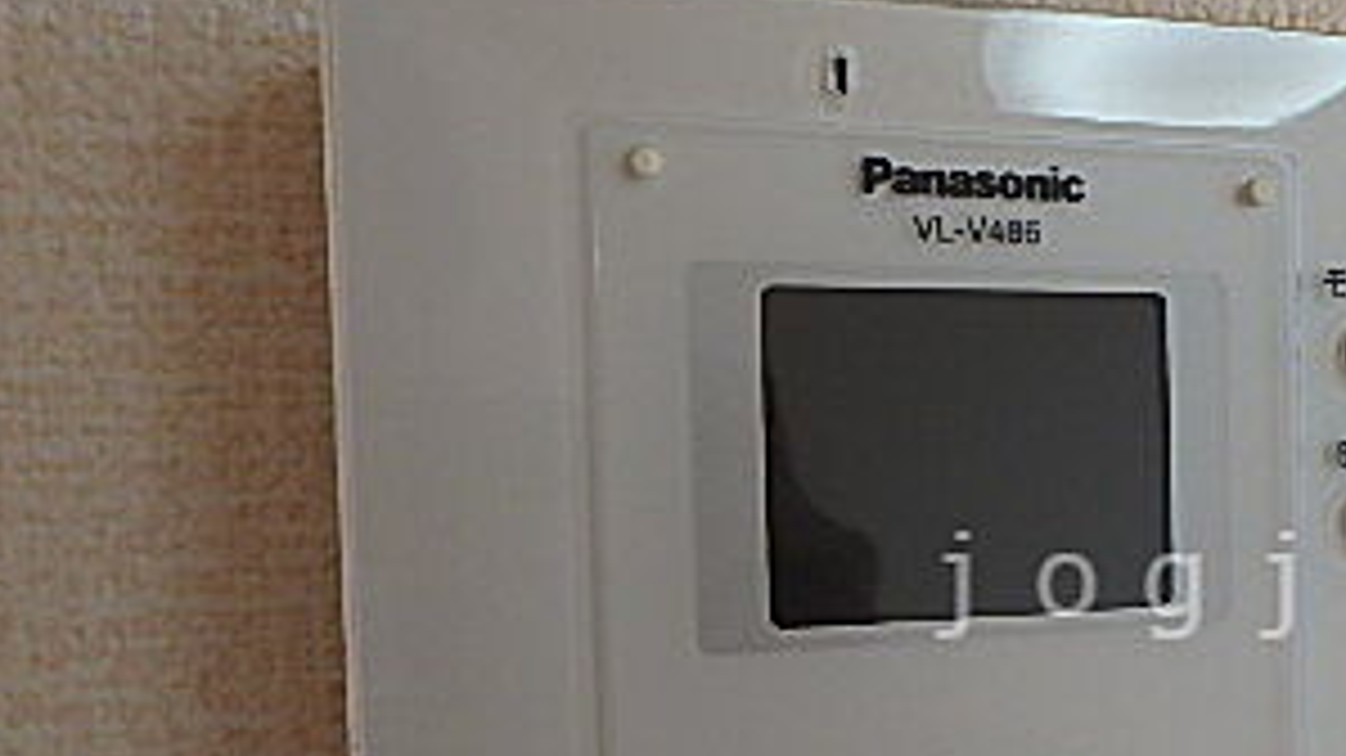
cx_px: 1242
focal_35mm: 49
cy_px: 585
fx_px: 1748
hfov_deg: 38.8
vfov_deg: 24.1
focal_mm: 3.7
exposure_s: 1/30
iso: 200
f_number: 3.5
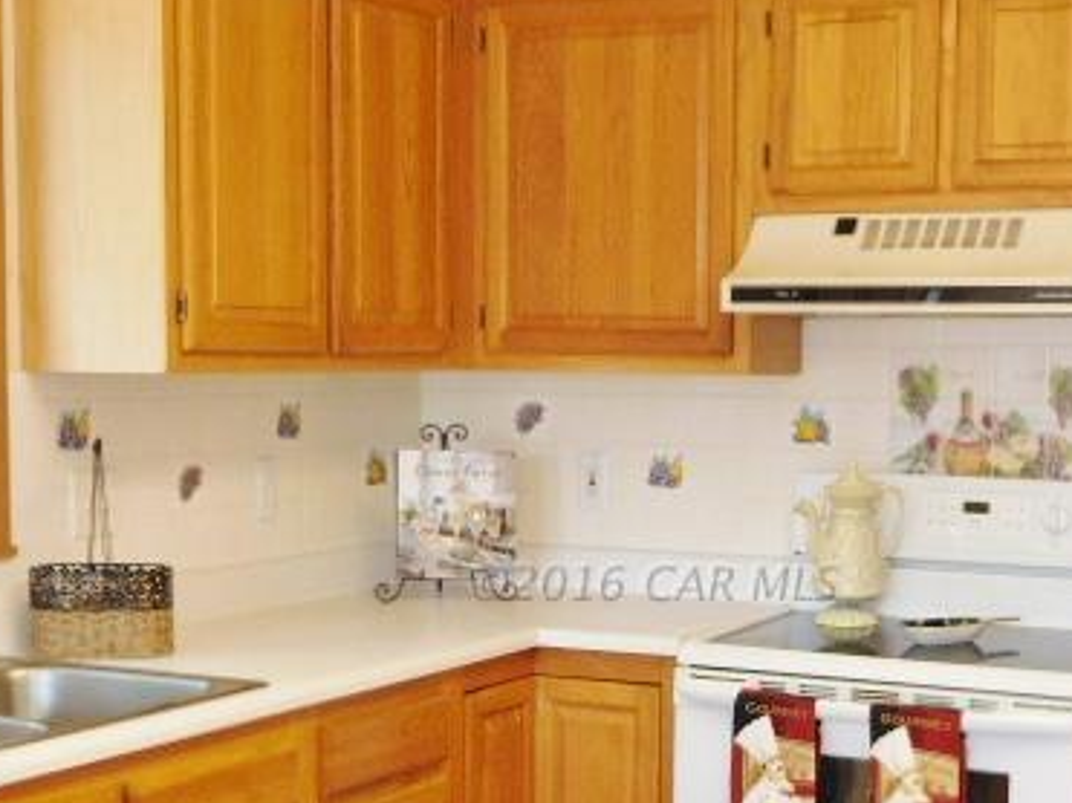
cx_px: 650
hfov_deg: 28.1
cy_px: 578
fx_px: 2136
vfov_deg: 21.2
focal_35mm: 69
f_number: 3.9
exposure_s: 1/30
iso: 160
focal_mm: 7.1
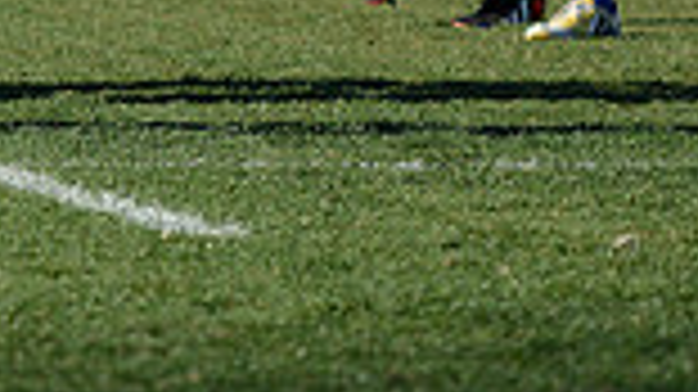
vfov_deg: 2.4
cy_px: -376
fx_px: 9416
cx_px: -405
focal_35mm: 509
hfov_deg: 4.2
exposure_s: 1/2000
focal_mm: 130
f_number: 2.8
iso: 250
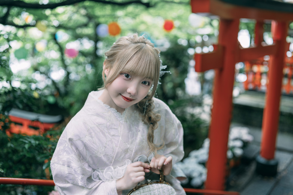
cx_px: 146
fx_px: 285
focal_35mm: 35
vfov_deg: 37.9
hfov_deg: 54.4
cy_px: 98
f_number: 1.6
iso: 80
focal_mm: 35
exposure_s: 1/60
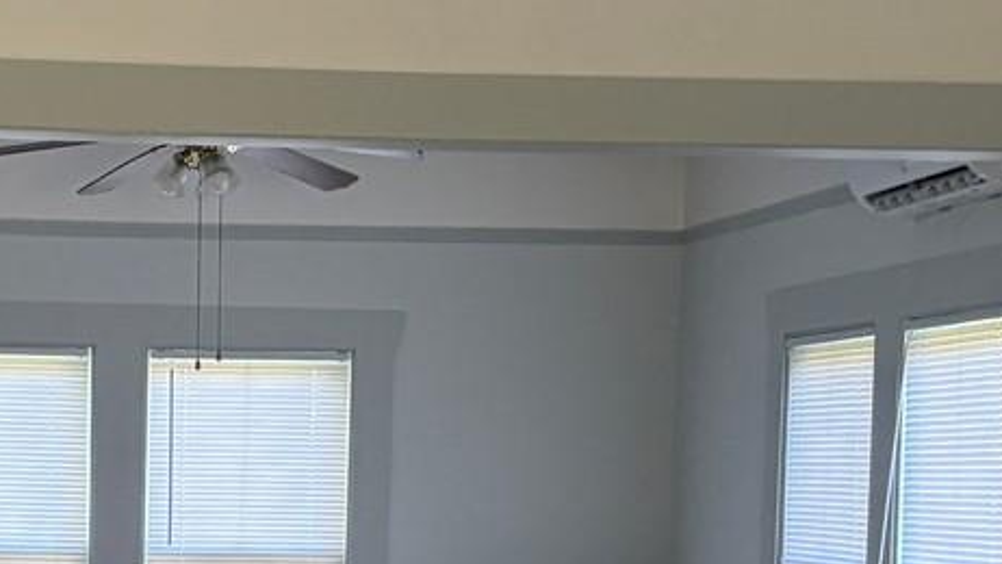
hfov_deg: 21.5
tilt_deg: -2.8
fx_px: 2604
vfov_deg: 12.2
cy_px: 625
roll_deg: +0.3
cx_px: 184
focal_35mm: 98
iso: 200
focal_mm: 5.96
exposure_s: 1/60
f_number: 1.6
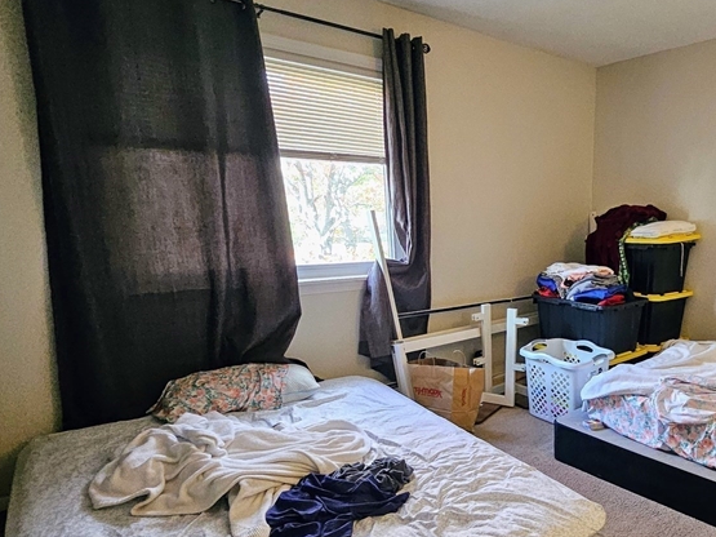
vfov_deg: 56.0
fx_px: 496
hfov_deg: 66.8
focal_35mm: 24
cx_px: 543
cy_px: 342
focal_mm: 1.74
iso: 320
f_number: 2.2
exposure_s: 1/60
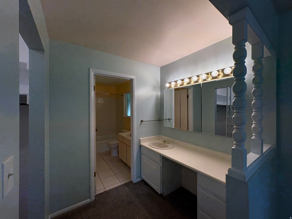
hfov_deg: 102.1
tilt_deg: -0.1
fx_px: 118
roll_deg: +0.6
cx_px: 146
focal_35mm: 14
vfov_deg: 85.7
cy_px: 110
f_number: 2.2
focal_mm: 2.22
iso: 125
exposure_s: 1/130
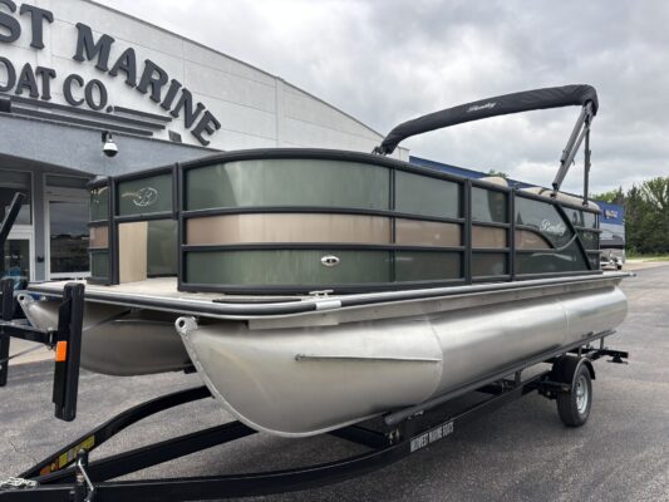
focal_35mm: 26
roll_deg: +2.4
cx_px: 334
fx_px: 503
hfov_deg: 67.3
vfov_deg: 53.1
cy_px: 251
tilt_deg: +2.4
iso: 50
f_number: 1.6
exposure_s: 1/1047
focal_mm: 5.96
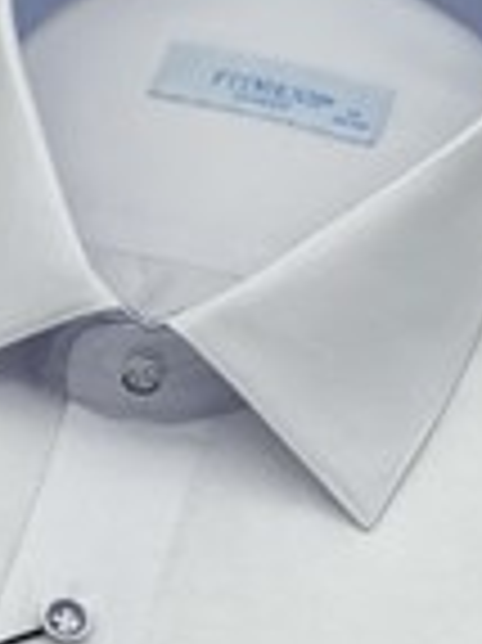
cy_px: 372
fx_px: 2789
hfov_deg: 9.9
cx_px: 95
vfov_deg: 13.2
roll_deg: -2.0
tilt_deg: -43.0
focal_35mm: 150
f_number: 2
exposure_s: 1/489
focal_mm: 6
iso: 32
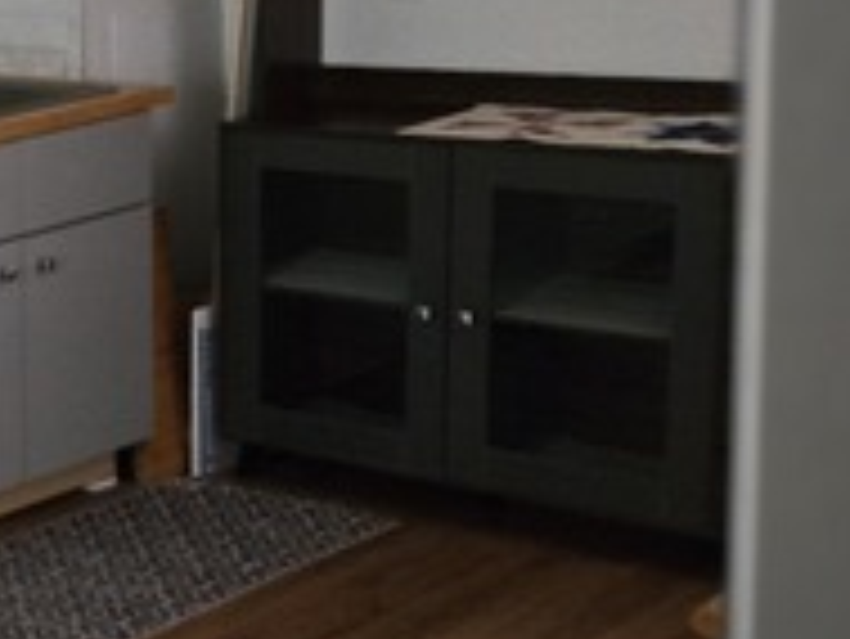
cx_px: -627
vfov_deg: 18.2
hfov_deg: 19.1
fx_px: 1990
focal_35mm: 81
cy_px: 274
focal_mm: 5.4
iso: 1250
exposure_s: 1/60
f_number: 1.8
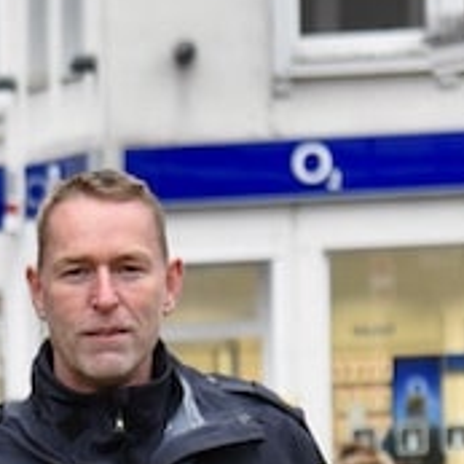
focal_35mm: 327
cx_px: -676
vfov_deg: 5.3
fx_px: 4959
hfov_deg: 5.2
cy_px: 874
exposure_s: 1/100
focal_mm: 65
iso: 400
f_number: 5
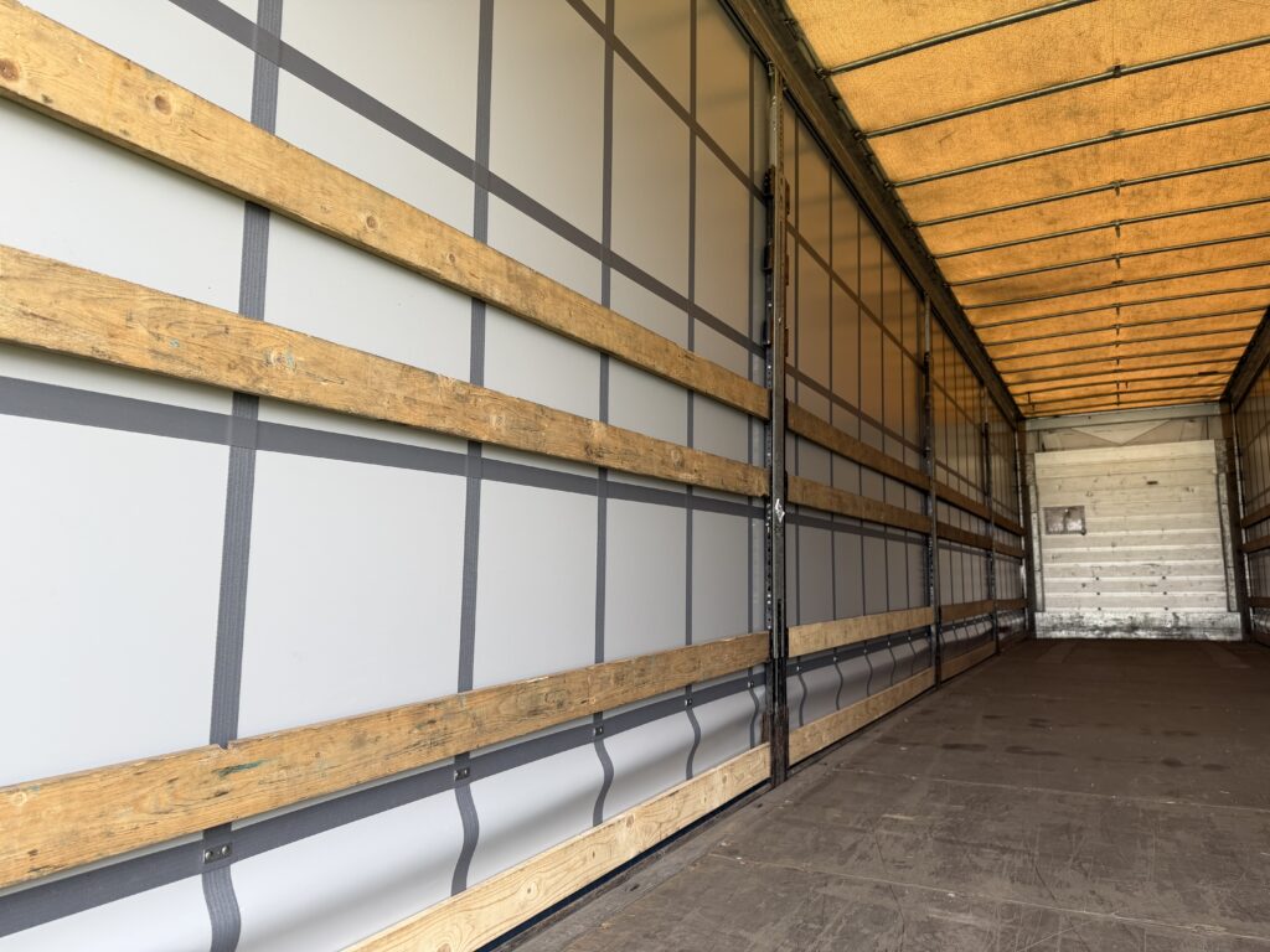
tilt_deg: +6.1
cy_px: 476
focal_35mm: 24
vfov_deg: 56.8
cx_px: 635
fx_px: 881
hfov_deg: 71.6
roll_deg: +0.8
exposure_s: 1/288
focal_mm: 6.76
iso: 64
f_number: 1.78
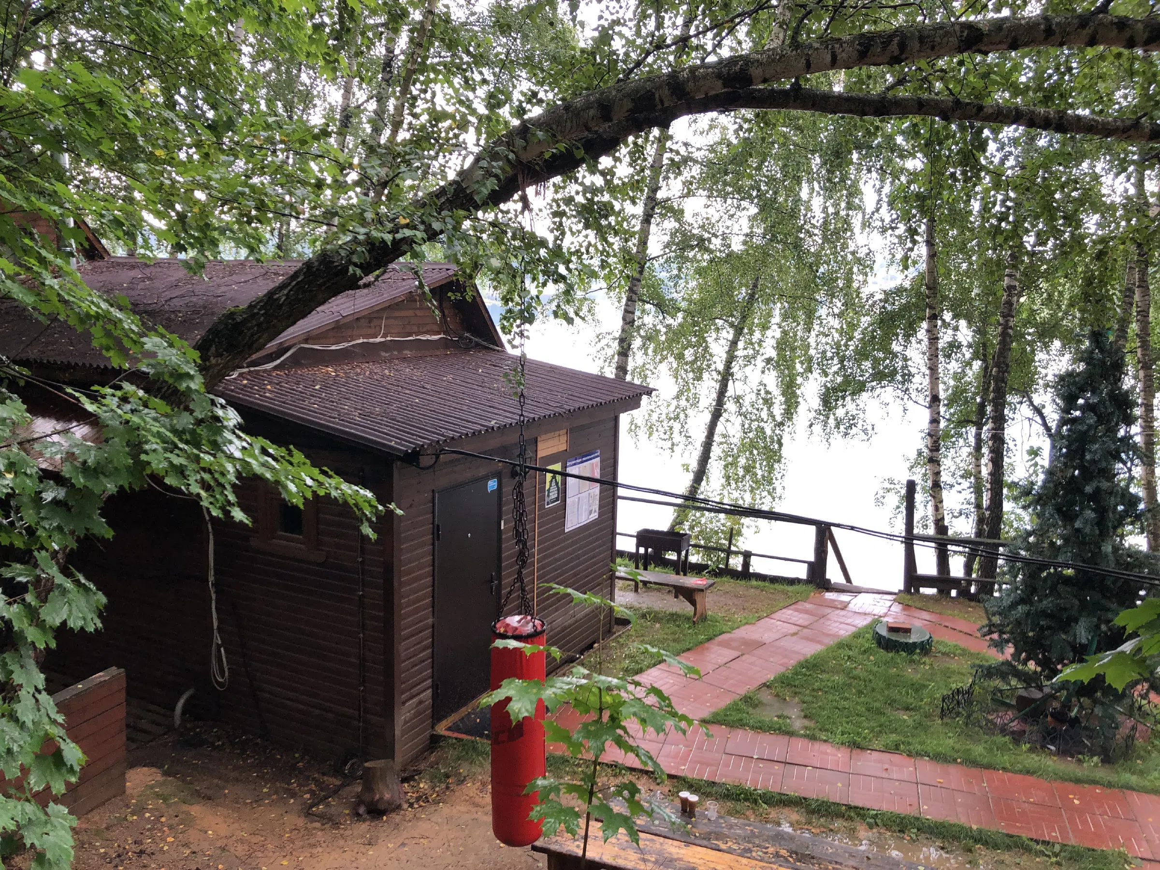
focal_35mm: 28
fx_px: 938
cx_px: 580
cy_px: 435
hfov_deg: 63.4
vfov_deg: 49.7
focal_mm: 4
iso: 50
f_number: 1.8
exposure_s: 1/120
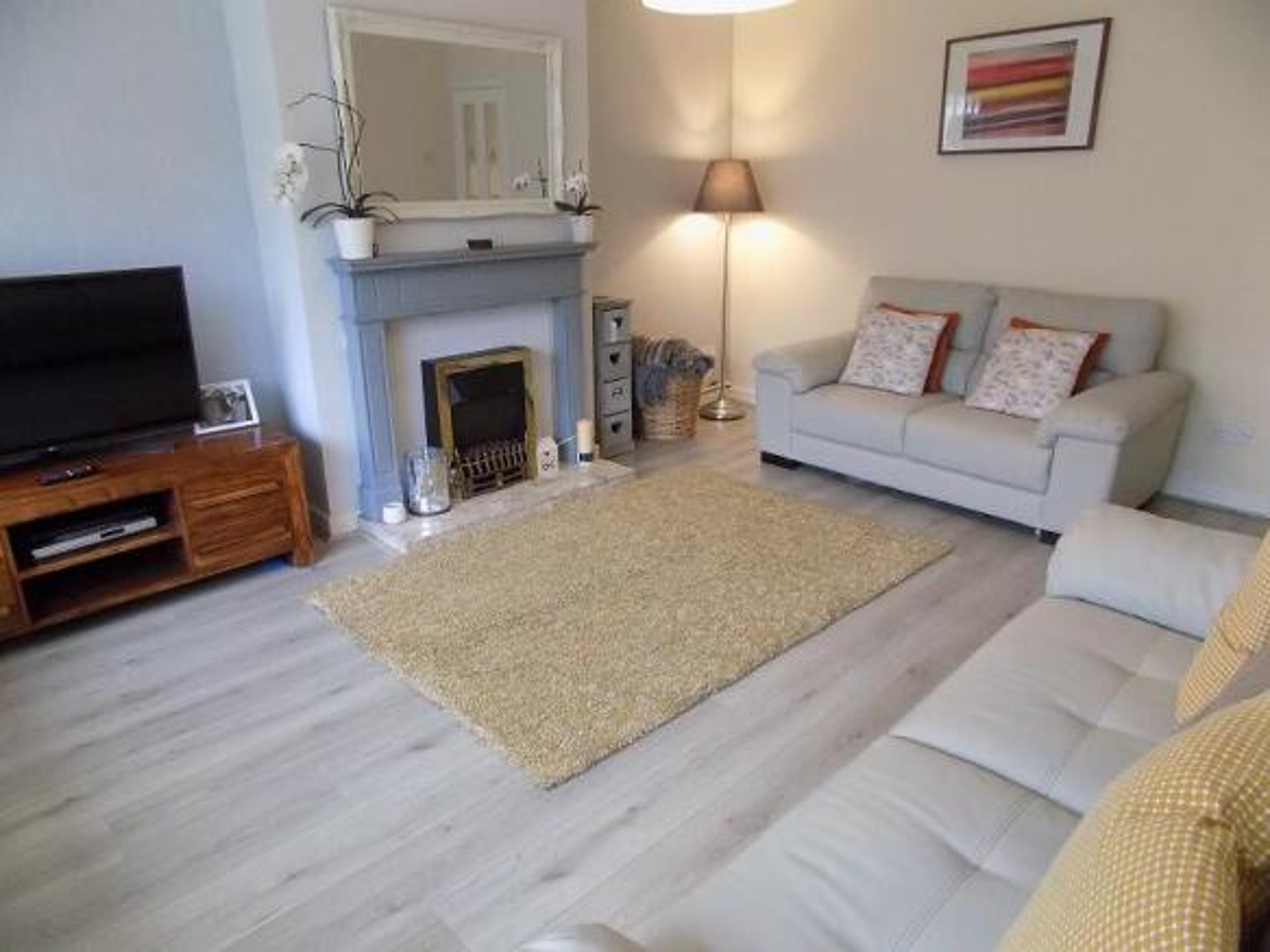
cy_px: 476
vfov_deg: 58.9
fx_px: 844
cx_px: 635
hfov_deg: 73.9
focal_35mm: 23
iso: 400
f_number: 3.1
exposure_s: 1/30
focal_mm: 4
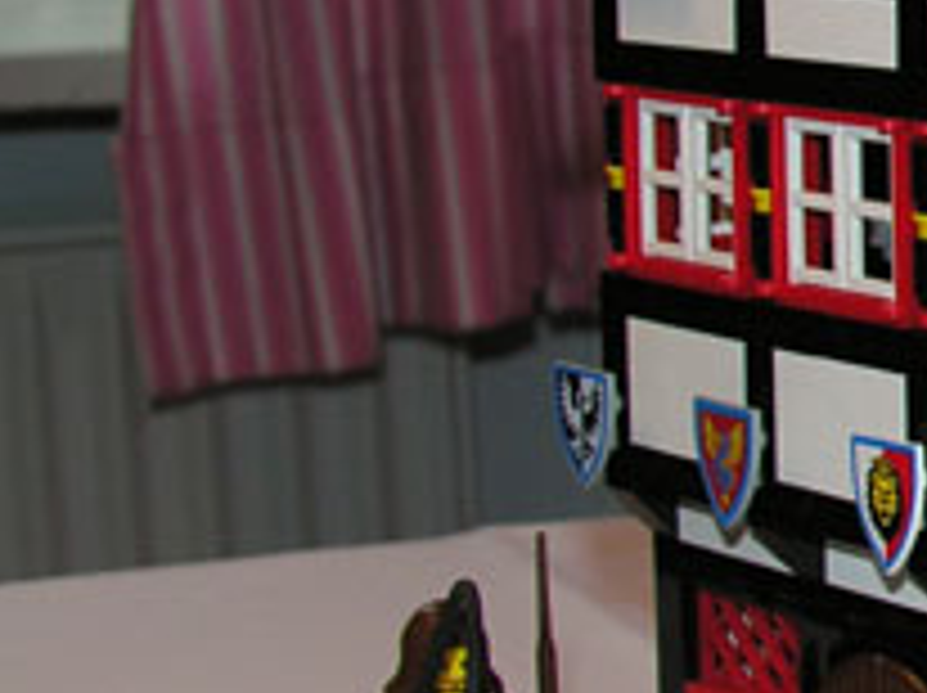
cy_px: 189
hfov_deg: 13.5
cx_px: 1503
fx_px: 3638
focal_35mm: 136
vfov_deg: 10.9
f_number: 2.8
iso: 50
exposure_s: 1/60.1
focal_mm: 8.9
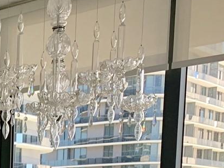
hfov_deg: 17.2
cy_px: 298
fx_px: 647
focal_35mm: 100
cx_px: -137
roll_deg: -0.9
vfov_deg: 13.4
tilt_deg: -7.0
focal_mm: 4.25
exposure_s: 1/121
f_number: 1.8
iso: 64
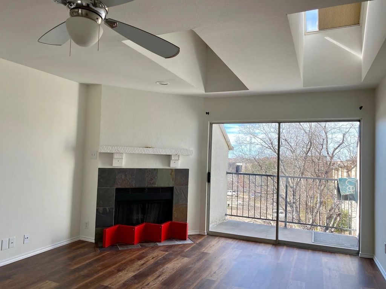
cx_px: 193
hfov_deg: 67.3
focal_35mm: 26
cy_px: 144
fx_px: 290
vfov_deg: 53.1
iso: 32
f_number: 1.8
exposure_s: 1/296
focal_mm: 4.25
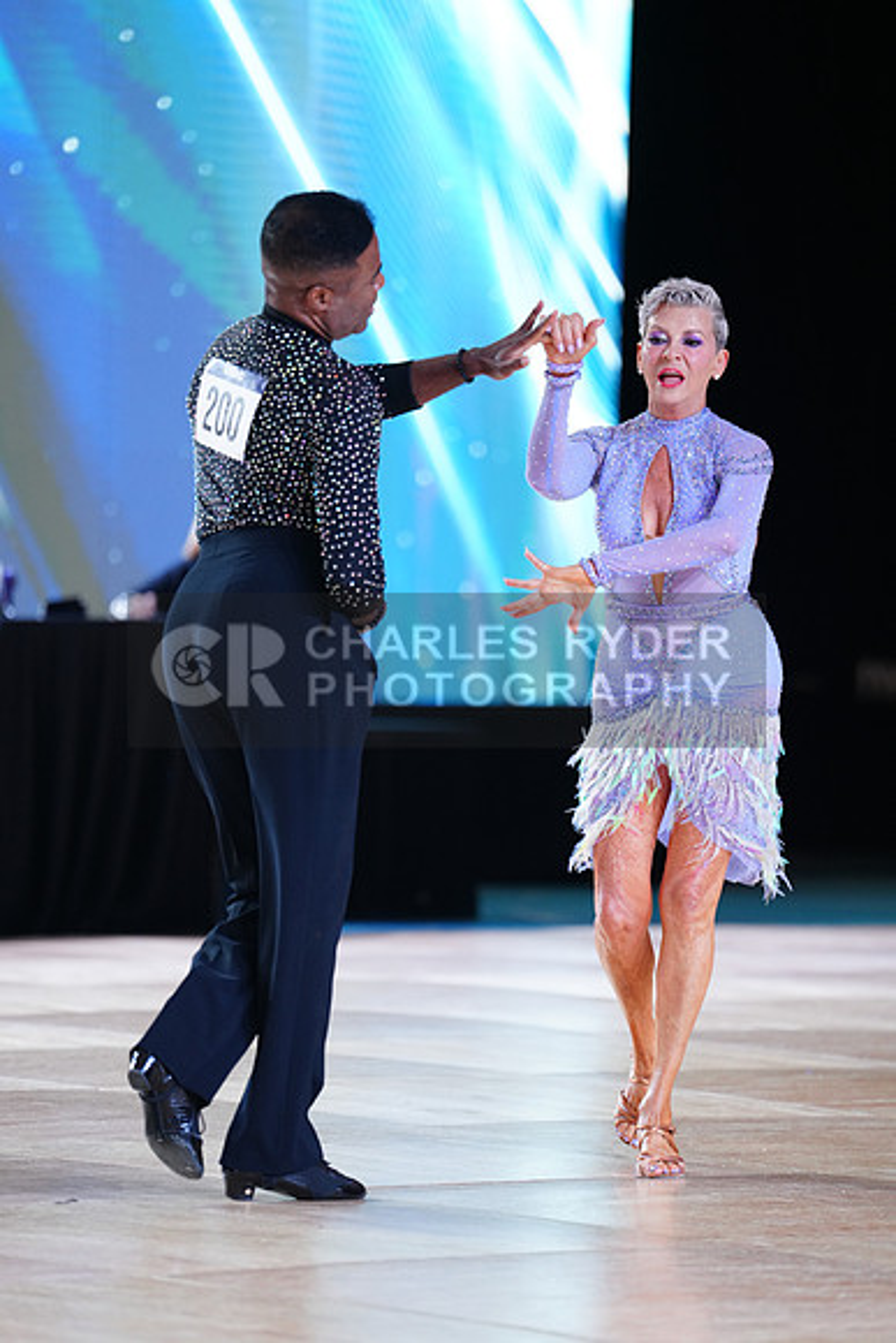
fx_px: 6902
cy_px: 672
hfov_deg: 7.4
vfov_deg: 11.1
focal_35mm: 185
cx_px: 448
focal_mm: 185
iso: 1000
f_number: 2.8
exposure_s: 1/400
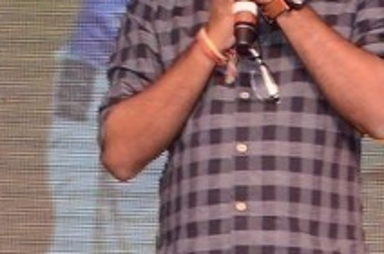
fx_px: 2350
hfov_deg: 9.3
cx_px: 254
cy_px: 347
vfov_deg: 6.1
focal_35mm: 221
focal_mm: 26
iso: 800
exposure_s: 1/125
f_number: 5.6
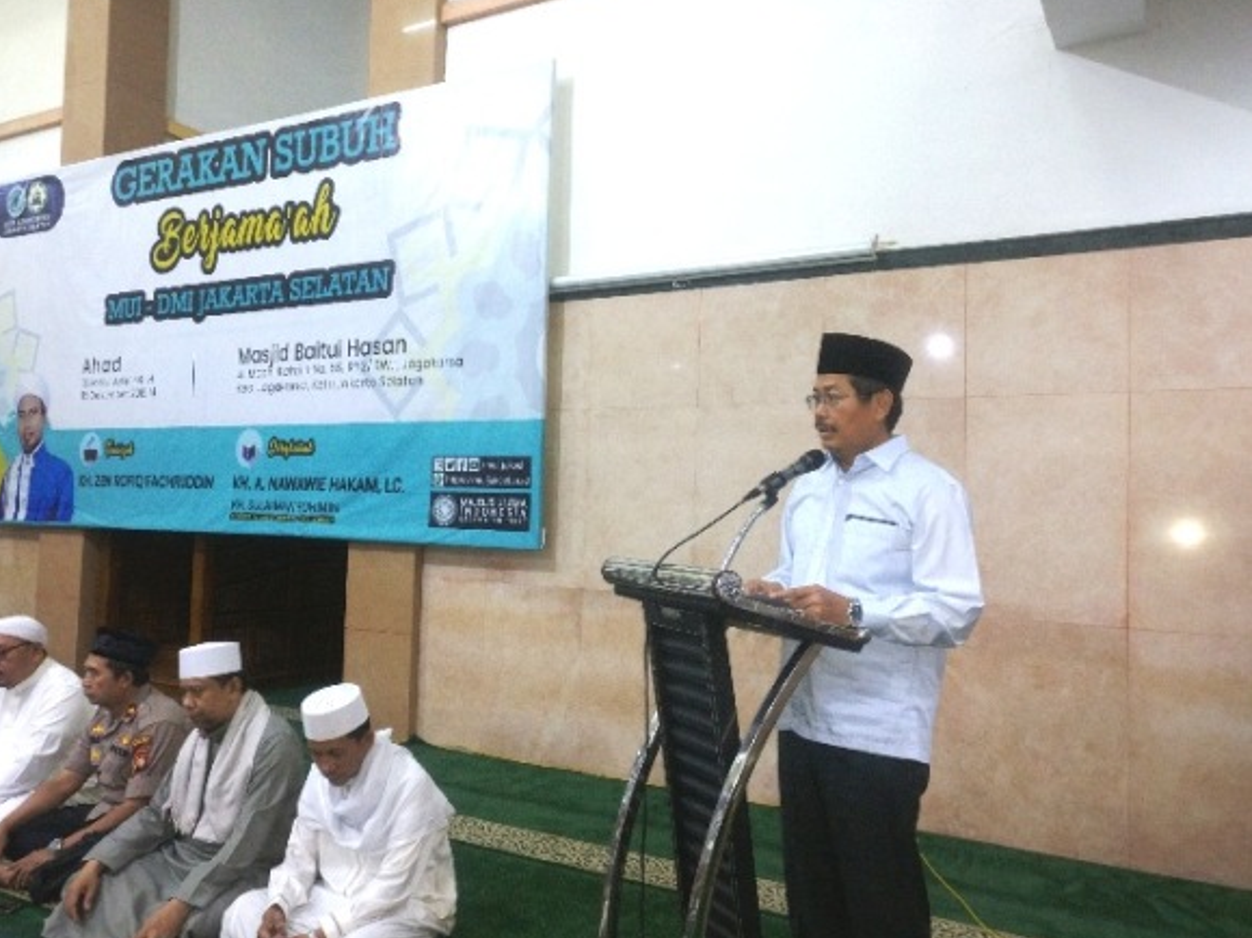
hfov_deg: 61.7
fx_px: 1049
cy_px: 471
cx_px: 610
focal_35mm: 29
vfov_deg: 48.2
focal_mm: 4.26
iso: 640
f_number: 2
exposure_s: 1/18
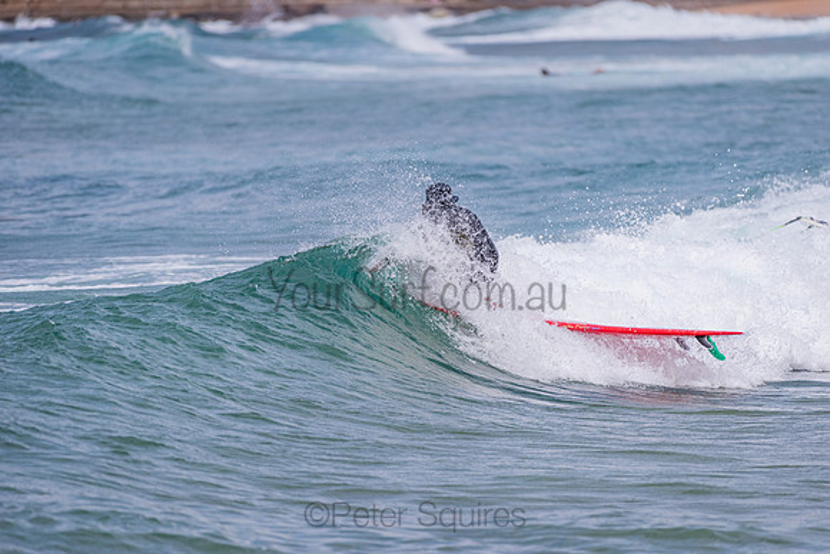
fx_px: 11530
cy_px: 277
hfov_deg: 4.1
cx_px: 415
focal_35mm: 500
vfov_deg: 2.8
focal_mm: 500
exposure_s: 1/1250
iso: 500
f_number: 5.6
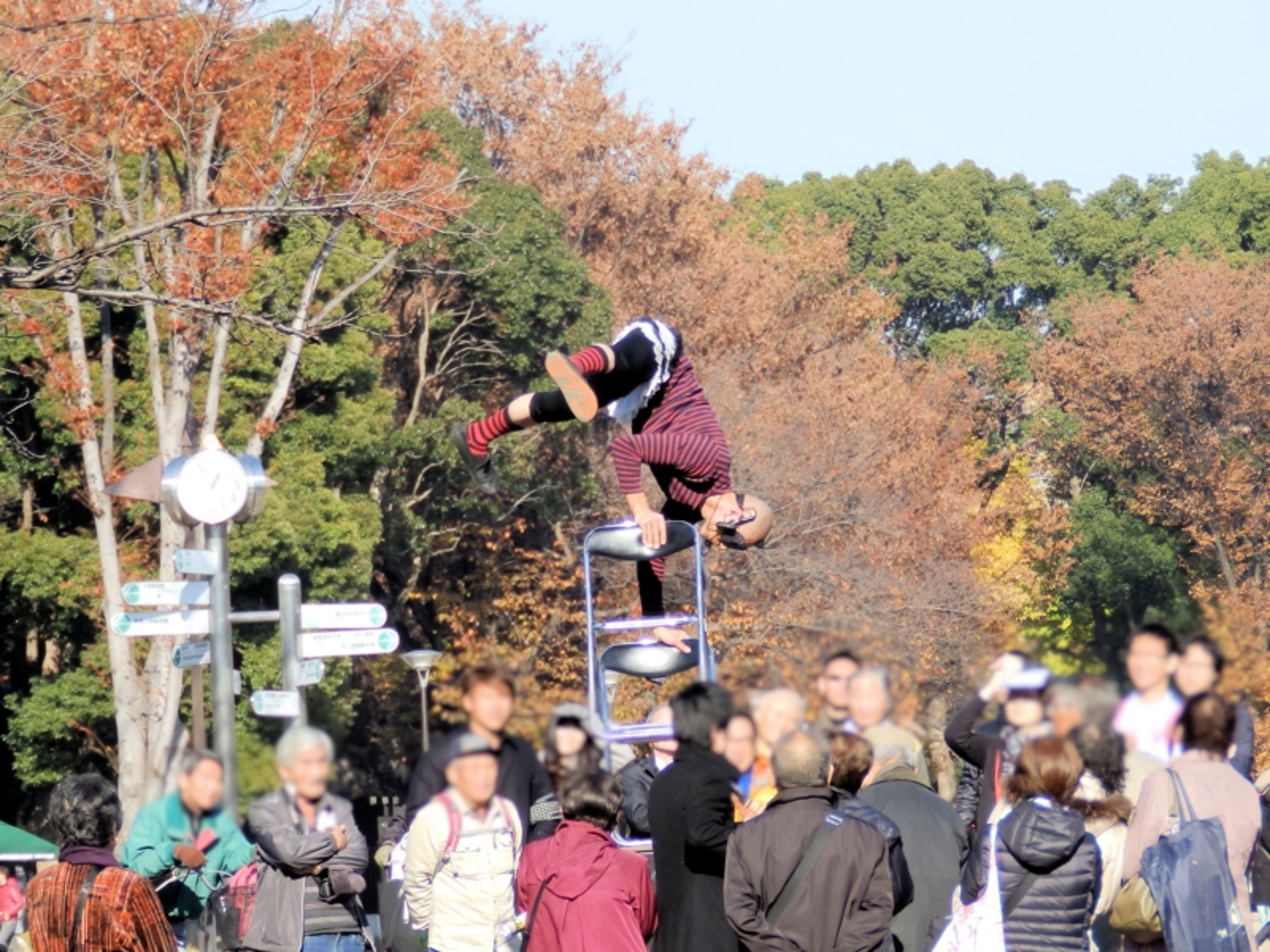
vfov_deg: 6.3
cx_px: 635
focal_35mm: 236
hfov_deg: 8.4
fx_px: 8658
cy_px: 476
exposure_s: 1/250
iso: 80
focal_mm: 42.3
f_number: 5.1
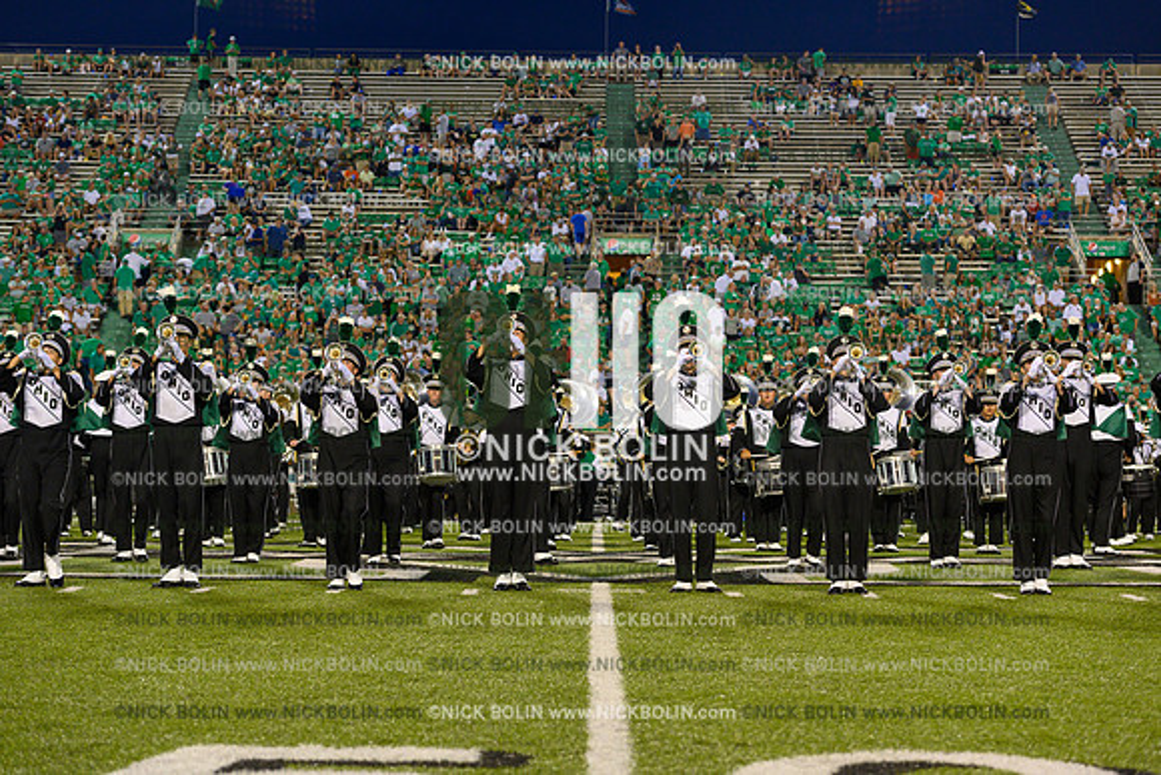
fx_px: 2645
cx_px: 580
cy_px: 388
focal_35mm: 82
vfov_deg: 16.7
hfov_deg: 24.8
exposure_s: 1/250
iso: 2500
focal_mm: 82
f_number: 4
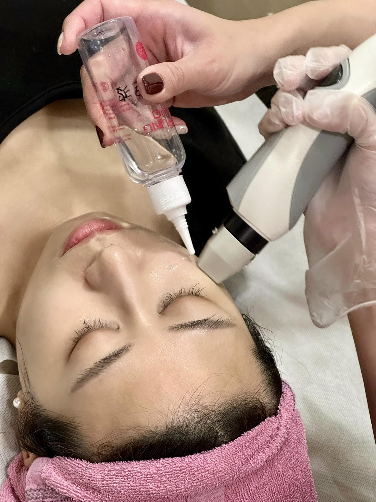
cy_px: 251
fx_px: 1115
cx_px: 188
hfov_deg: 19.1
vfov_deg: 25.3
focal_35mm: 77
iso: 320
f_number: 2.8
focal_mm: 9
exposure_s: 1/60
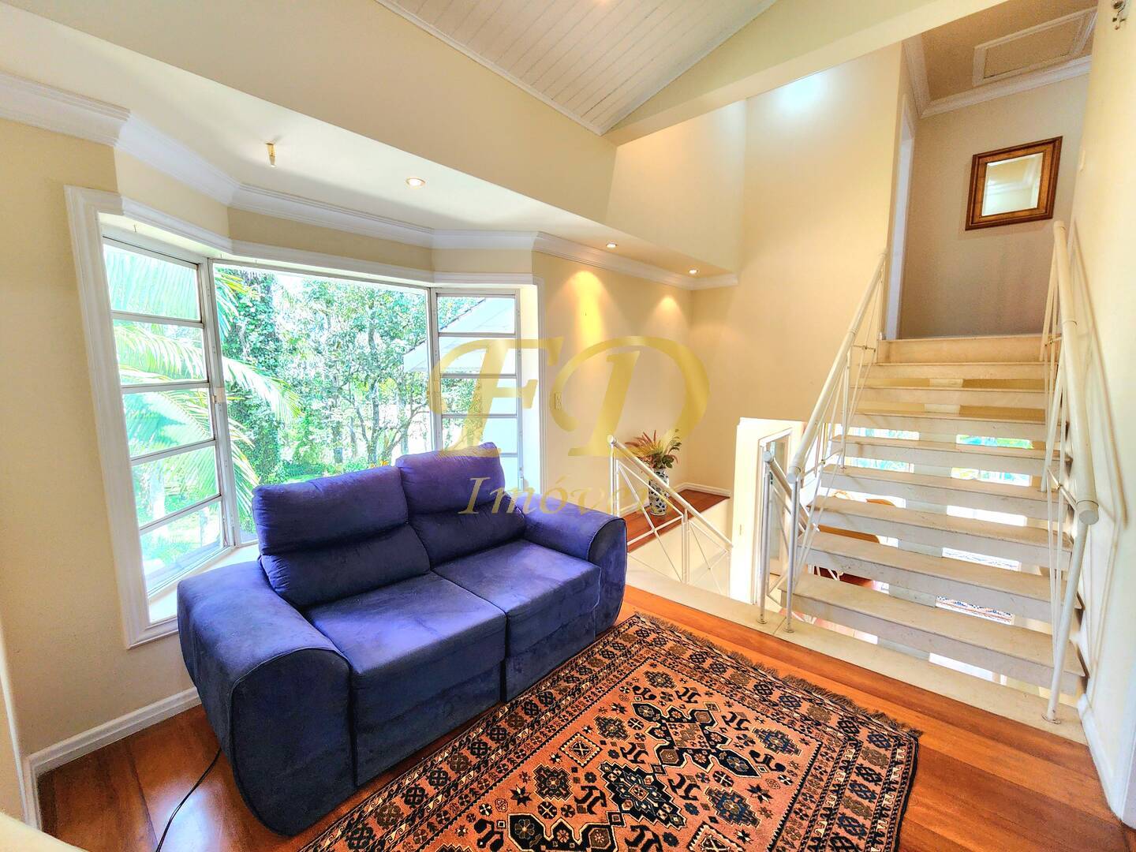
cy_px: 426
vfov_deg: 89.9
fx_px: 427
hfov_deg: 106.2
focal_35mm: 13
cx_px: 568
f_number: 2.2
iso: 160
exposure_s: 1/60.2
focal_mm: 2.2
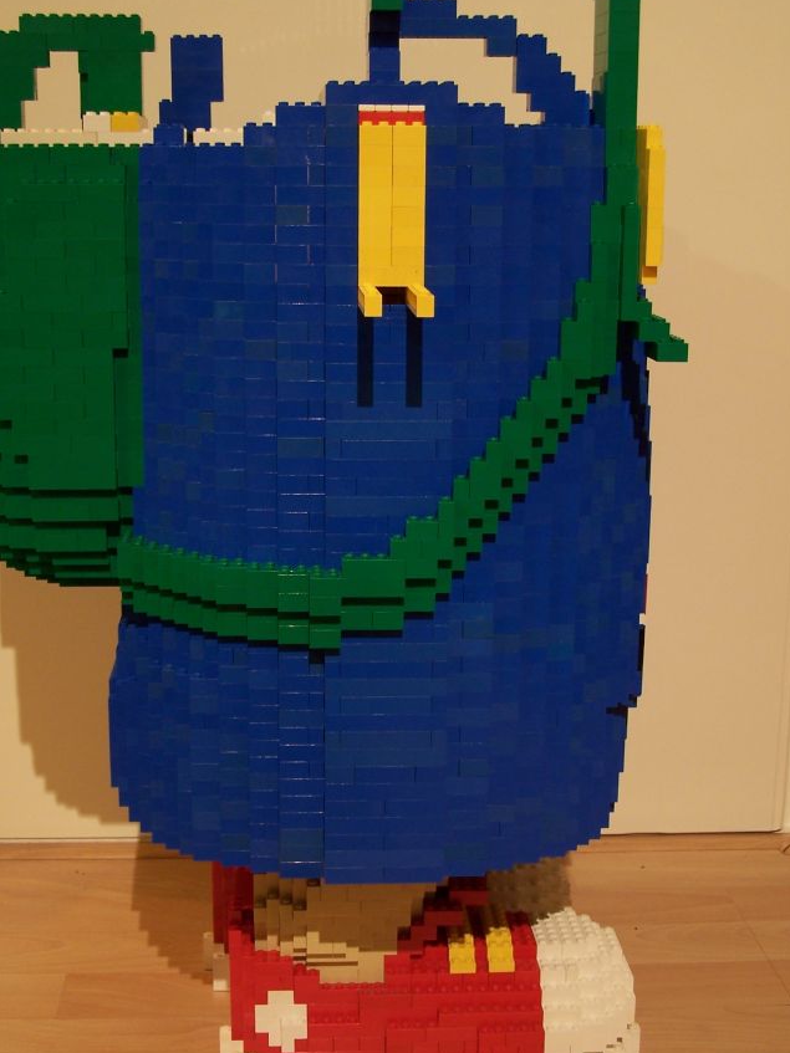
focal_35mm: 52
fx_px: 1583
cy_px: 583
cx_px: 317
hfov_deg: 28.0
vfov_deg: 36.8
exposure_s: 1/2
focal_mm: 7.1
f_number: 2.9
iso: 80
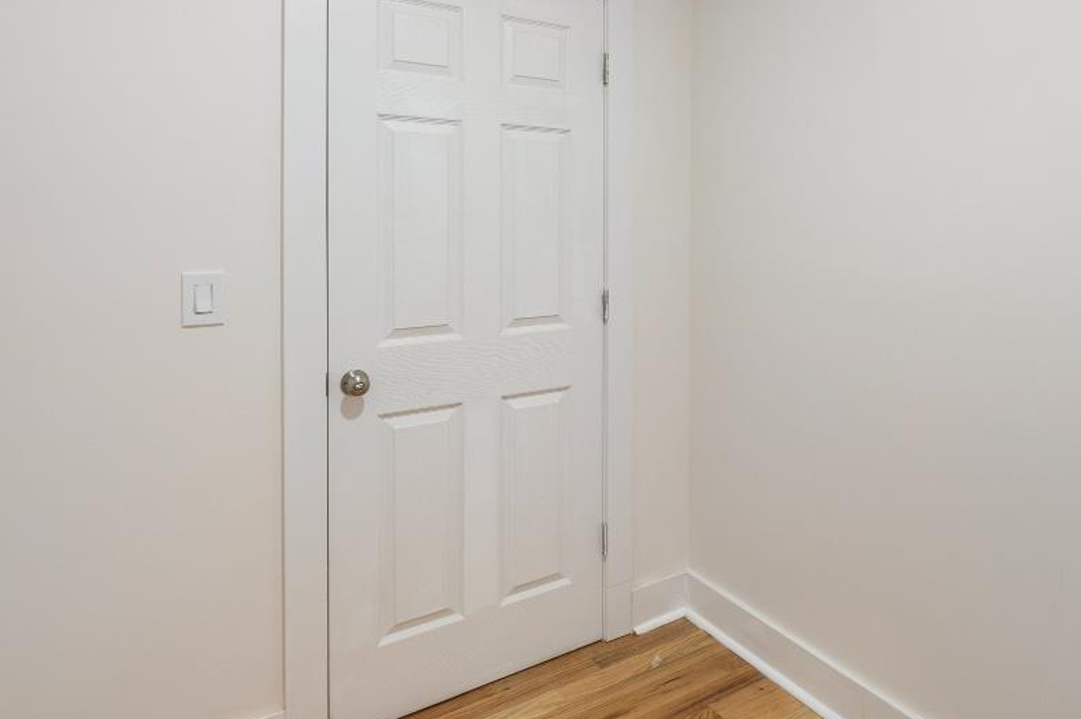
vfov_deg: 53.4
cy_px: 210
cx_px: 747
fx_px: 690
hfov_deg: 73.1
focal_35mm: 23
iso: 320
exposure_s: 1/40
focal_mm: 12
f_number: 7.1
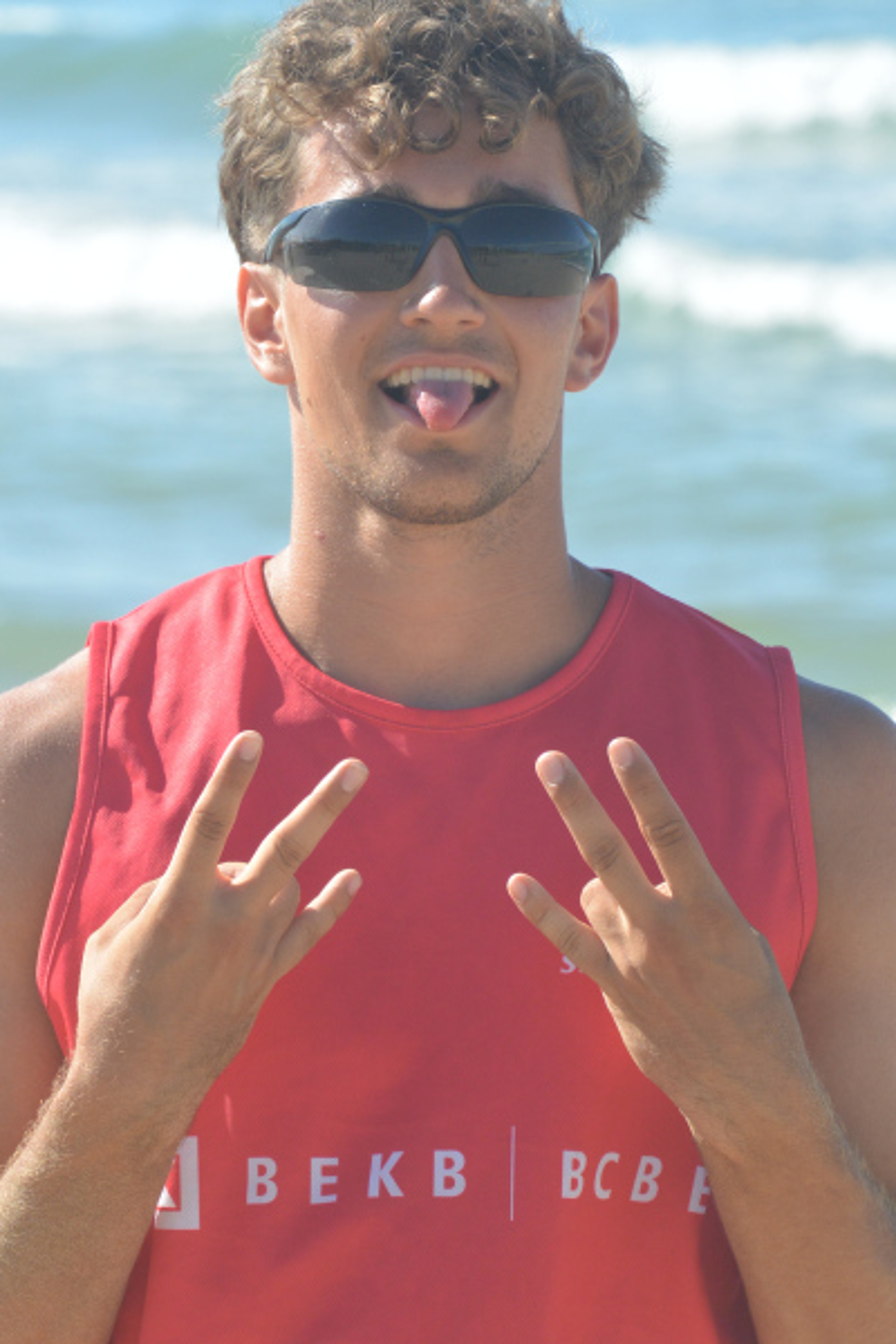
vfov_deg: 6.9
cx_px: 448
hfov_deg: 4.6
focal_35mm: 297
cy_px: 672
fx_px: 11087
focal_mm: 110
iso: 160
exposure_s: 1/500
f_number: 5.6
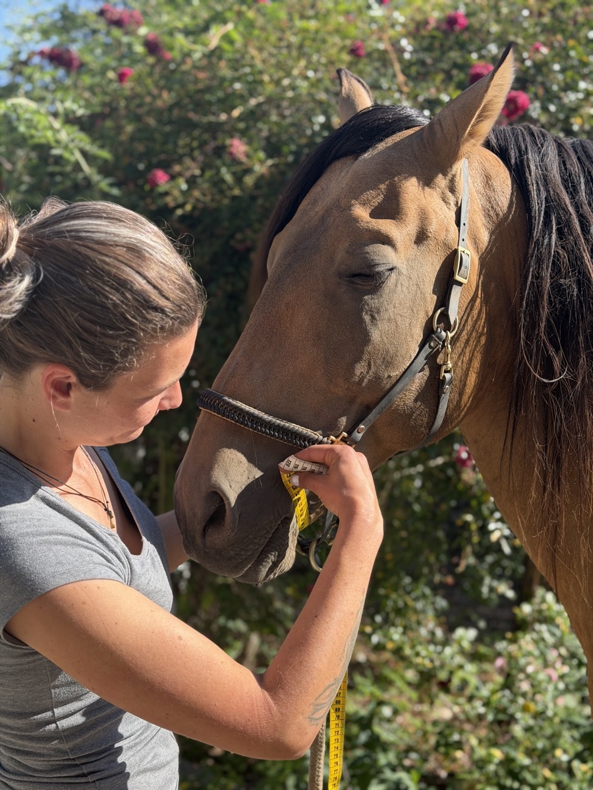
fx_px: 1096
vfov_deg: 39.7
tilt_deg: -6.2
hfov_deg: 30.3
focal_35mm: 48
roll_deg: -1.0
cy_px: 395
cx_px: 296
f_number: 1.78
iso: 64
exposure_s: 1/1484
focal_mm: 6.76
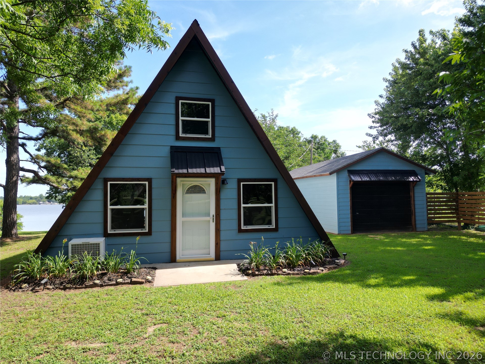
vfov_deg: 56.8
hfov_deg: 71.6
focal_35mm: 24
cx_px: 242
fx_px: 336
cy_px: 182
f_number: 1.7
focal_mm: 6.72
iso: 100
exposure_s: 1/1250
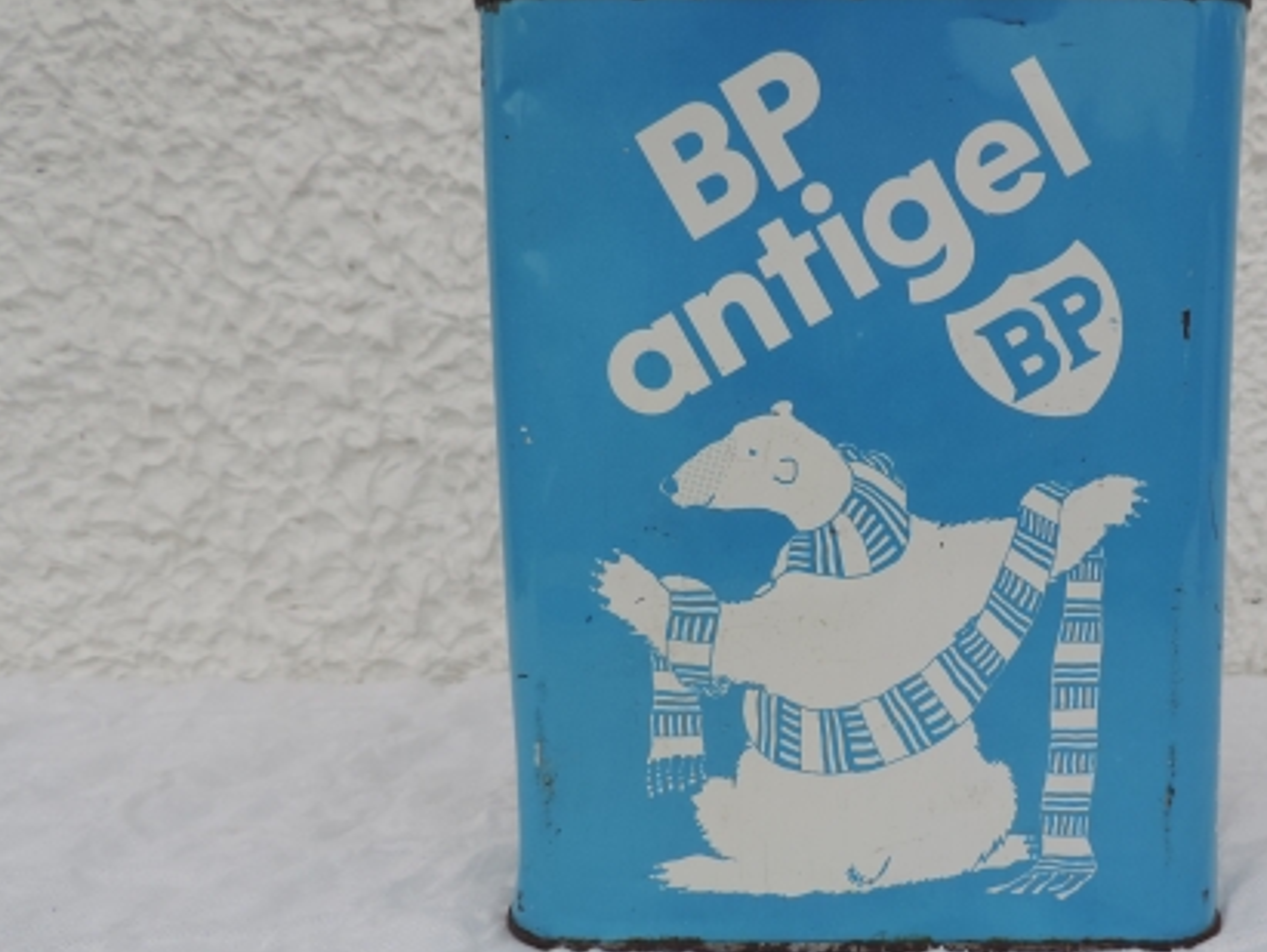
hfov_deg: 51.3
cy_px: 508
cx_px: 875
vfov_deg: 40.7
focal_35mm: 35
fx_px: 1282
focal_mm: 4.3
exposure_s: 1/200
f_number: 3
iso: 80
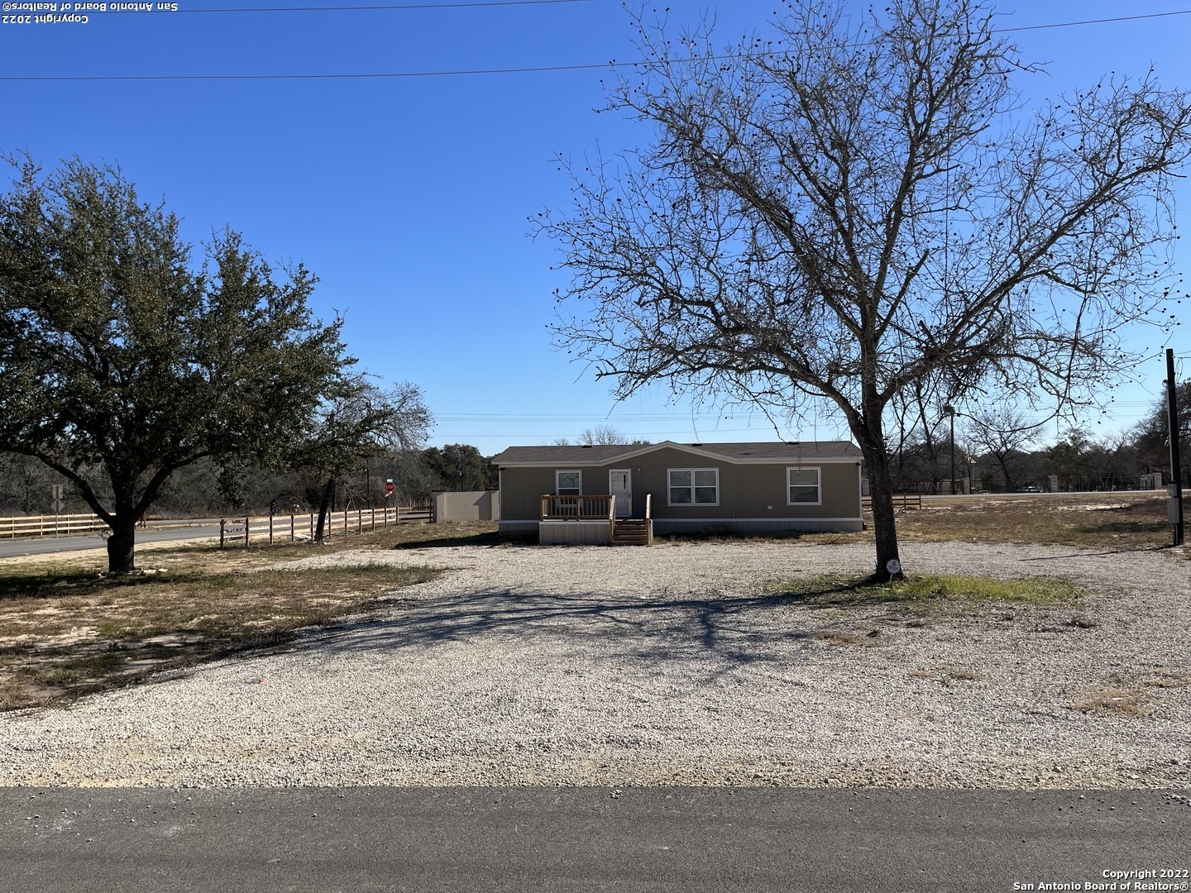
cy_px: 446
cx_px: 596
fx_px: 895
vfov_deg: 53.1
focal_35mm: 26
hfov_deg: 67.3
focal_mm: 5.1
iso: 50
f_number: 1.6
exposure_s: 1/4854
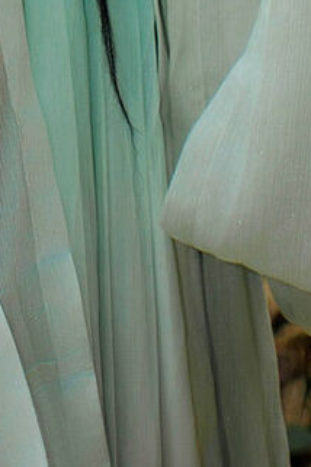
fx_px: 3175
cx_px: -81
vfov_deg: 7.8
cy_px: -661
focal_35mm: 245
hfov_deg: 5.6
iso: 100
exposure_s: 1/125
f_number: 2.2
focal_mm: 50
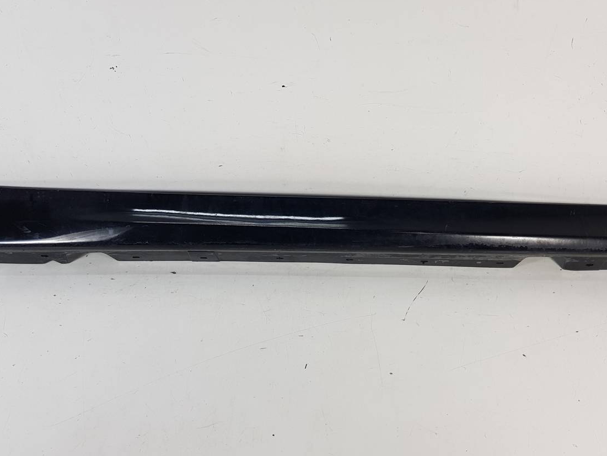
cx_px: 315
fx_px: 596
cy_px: 198
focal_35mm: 34
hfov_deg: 53.9
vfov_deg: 41.7
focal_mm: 4.2
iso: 40
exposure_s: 1/100
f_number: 1.7
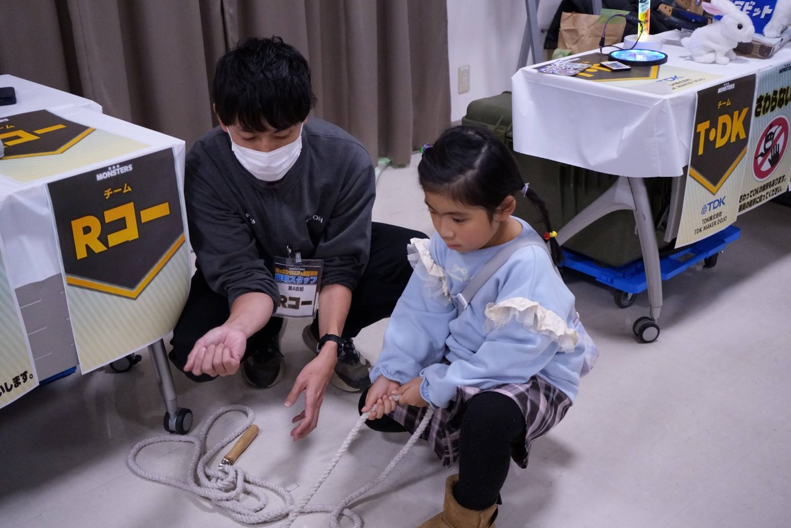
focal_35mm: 40
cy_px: 264
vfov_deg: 33.4
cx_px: 396
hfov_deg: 48.5
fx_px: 879
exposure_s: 1/500
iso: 12800
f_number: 4
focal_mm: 40
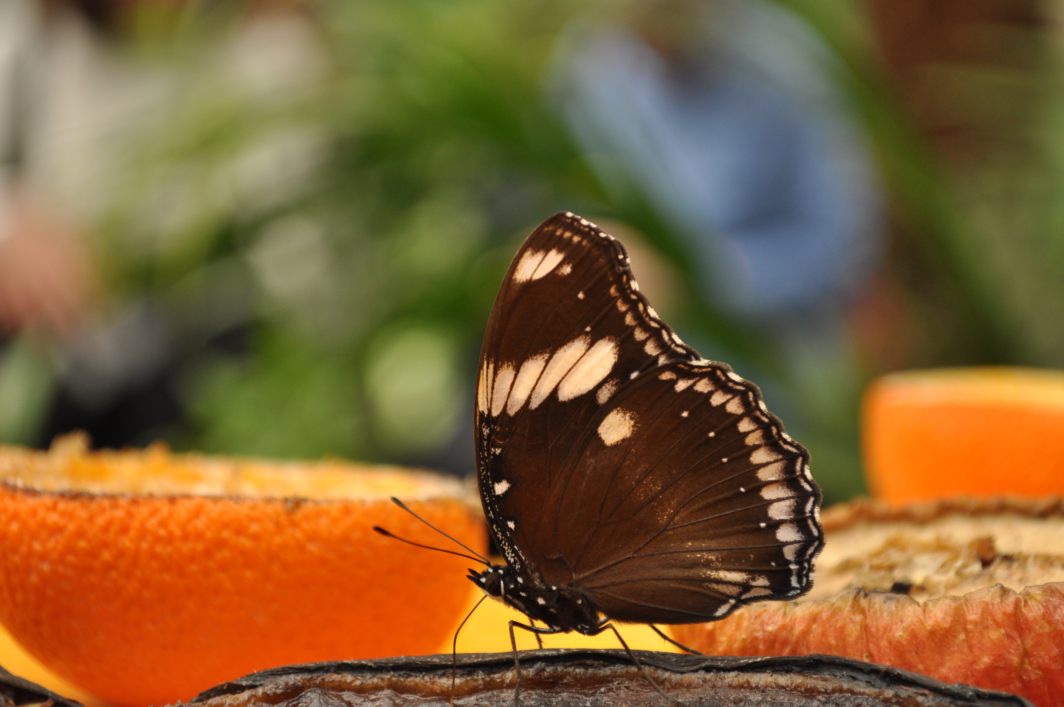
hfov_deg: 24.6
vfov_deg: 16.5
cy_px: 354
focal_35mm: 82
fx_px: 2435
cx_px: 532
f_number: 5.6
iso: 400
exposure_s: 1/320
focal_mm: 55
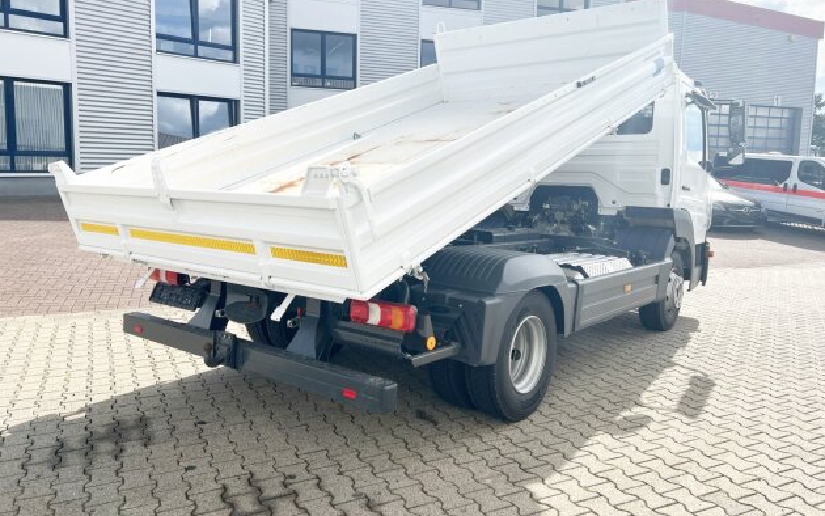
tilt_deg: -6.7
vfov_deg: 44.5
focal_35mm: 28
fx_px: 630
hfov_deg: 66.5
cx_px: 412
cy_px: 224
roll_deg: -1.1
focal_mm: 5.7
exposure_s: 1/4274
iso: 50
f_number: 1.5
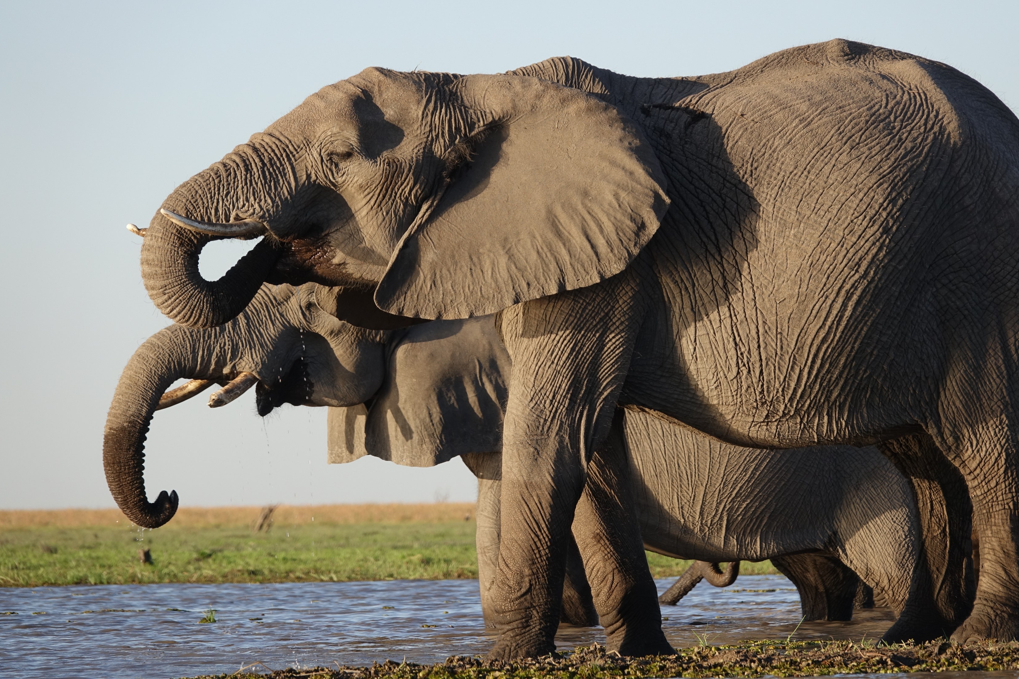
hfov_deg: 8.0
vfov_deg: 5.3
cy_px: 336
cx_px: 531
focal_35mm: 259
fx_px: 7330
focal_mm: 90.45
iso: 100
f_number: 4
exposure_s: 1/320
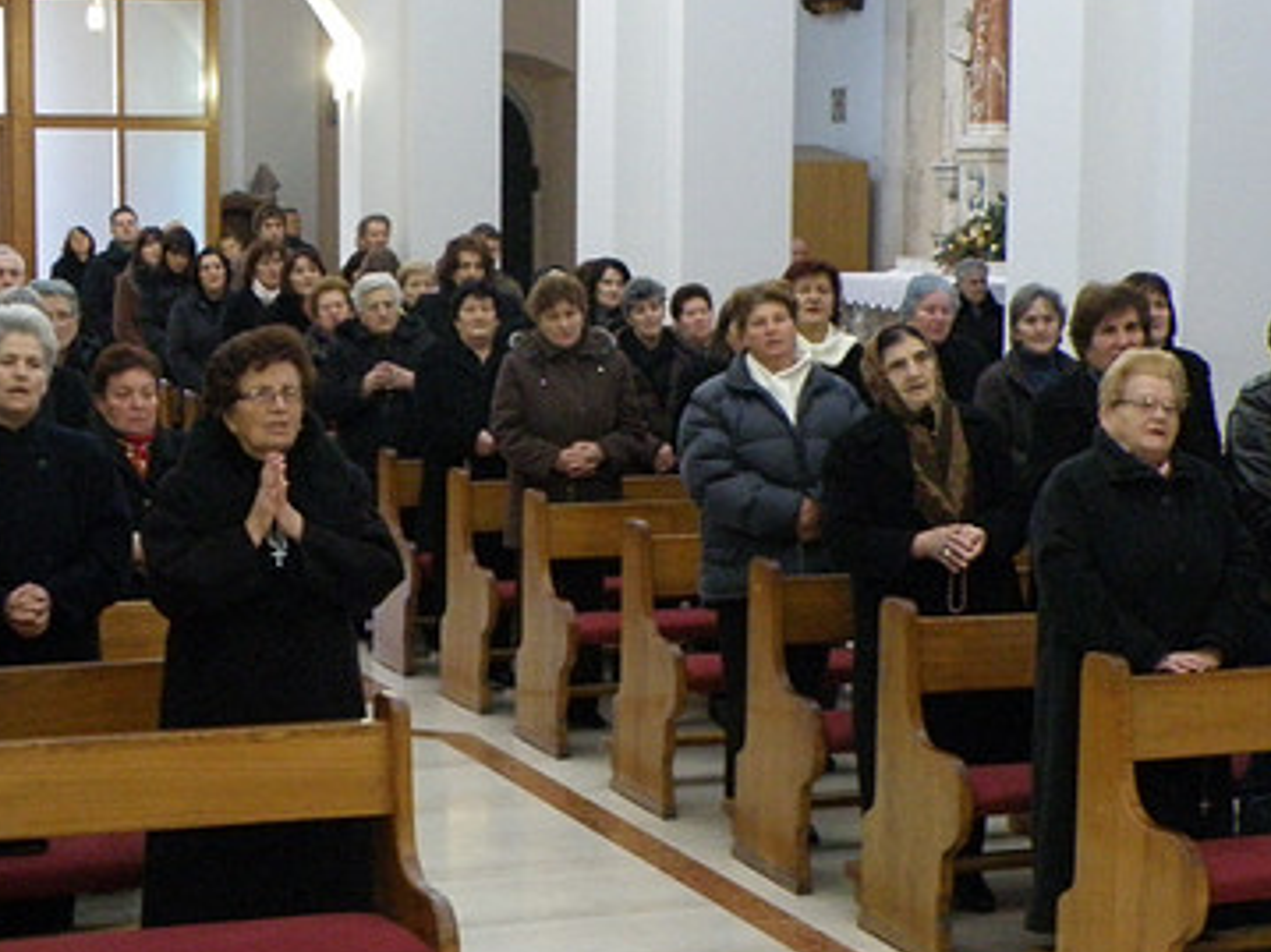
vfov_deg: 18.9
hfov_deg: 25.0
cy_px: 563
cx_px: 595
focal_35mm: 78
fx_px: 2863
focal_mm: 6.32
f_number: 3.2
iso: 400
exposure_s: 1/8
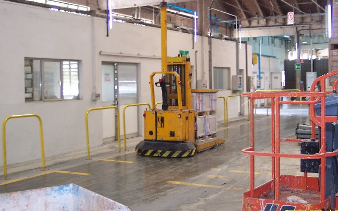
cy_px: 97
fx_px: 470
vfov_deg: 25.3
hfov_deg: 39.6
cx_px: 173
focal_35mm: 51
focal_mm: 8
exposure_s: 1/30
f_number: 2.8
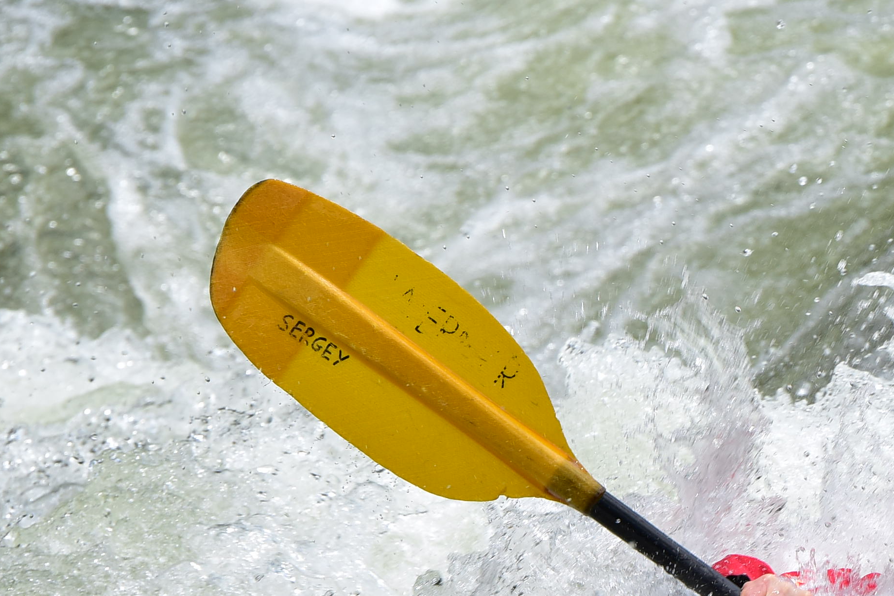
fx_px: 14900
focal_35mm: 600
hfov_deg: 3.4
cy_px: 653
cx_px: 970
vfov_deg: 2.3
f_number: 7.1
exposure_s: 1/800
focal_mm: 200
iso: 400
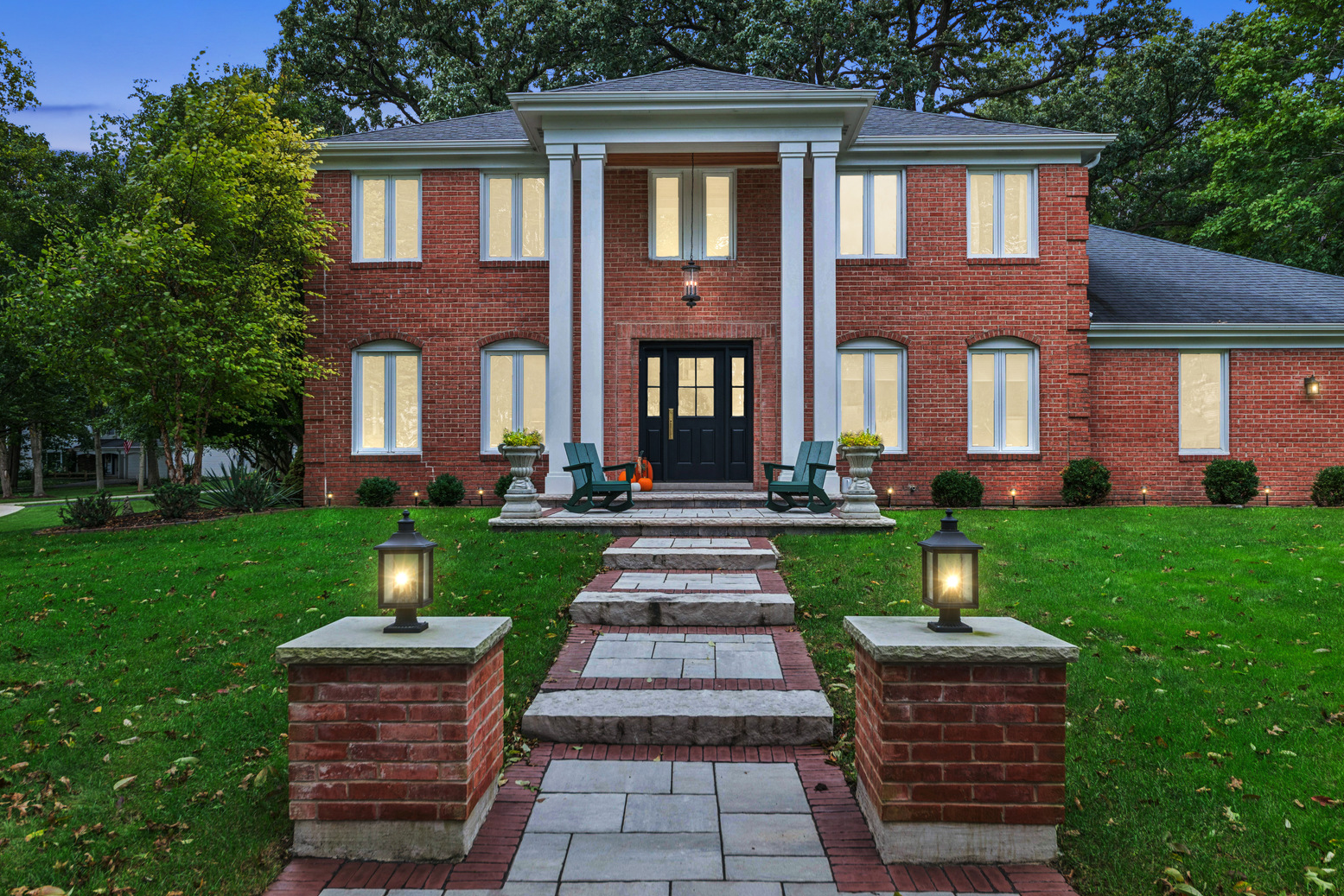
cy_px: 446
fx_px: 933
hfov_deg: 71.5
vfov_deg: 51.3
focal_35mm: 25
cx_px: 676
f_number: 13
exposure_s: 1/25
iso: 100
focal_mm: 24
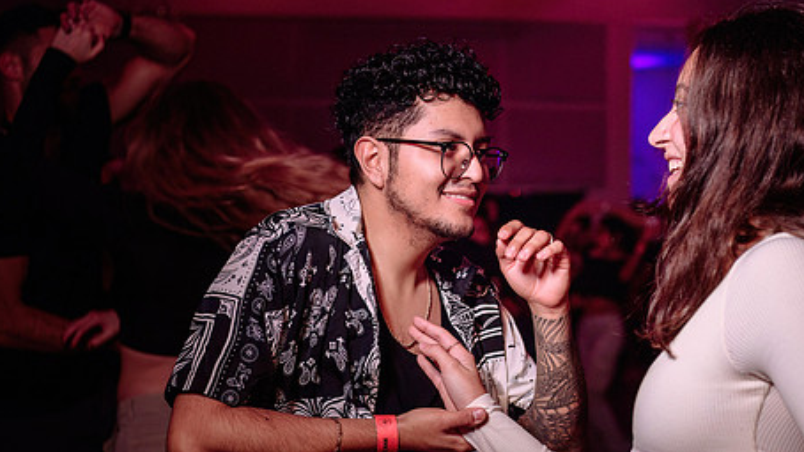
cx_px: 460
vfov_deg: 17.9
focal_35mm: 67
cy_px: 297
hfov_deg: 31.4
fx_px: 1428
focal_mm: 50
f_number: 3.2
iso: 800
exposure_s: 1/100
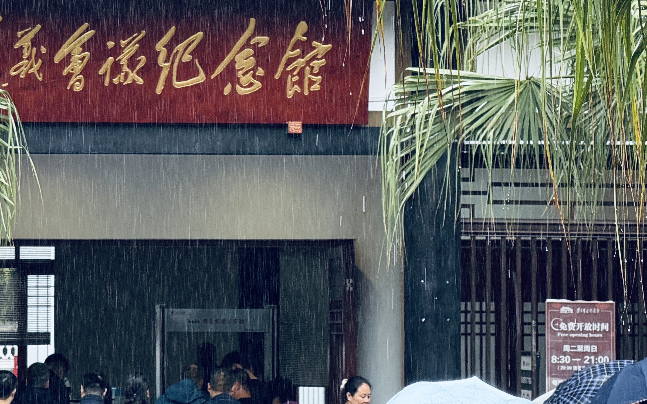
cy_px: 69
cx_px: 103
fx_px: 3773
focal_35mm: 214
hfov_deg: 9.8
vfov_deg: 6.1
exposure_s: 1/99
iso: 80
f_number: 2.8
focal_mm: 15.66
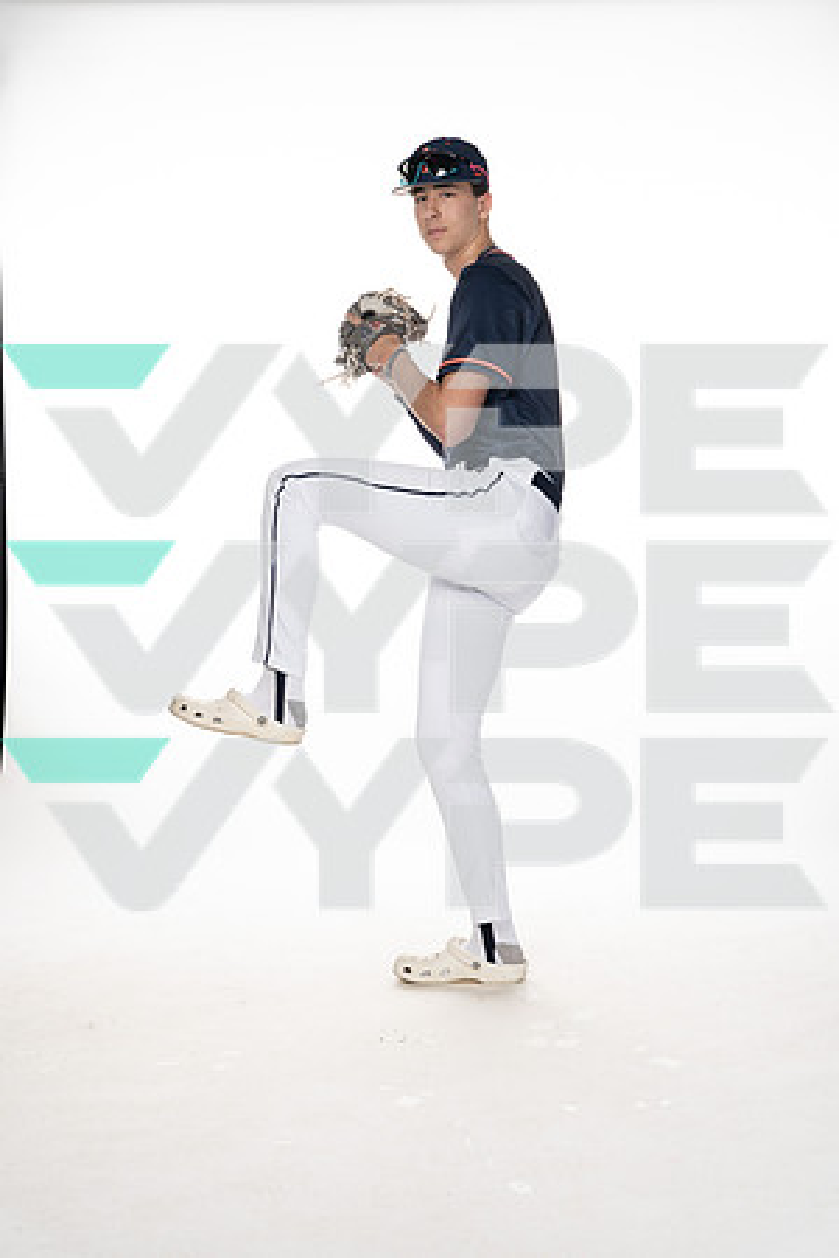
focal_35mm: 51
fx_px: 1783
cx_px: 420
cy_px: 629
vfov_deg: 38.9
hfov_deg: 26.5
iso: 400
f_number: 6.3
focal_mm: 51
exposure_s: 1/250
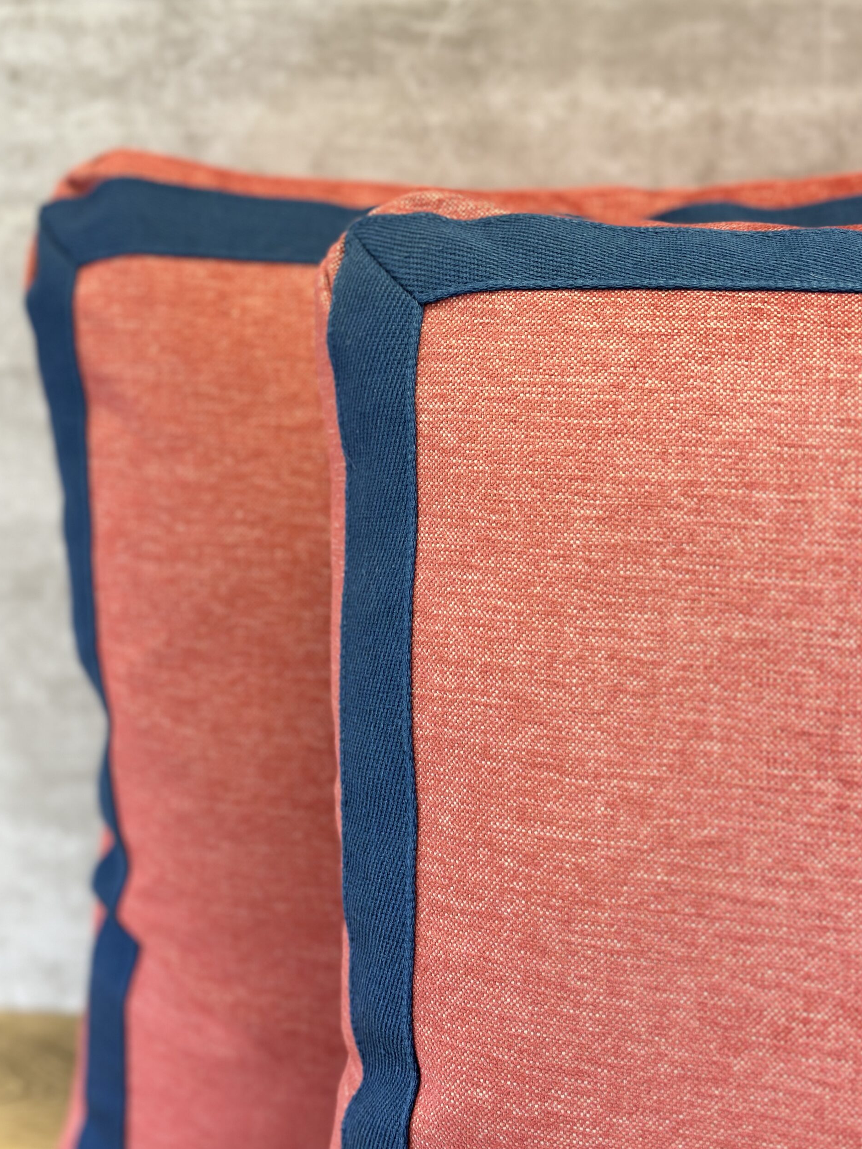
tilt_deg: -17.4
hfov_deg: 29.7
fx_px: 1627
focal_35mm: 49
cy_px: 571
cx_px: 430
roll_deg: +0.9
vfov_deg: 38.9
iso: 100
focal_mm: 6.86
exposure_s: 1/120
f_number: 1.78
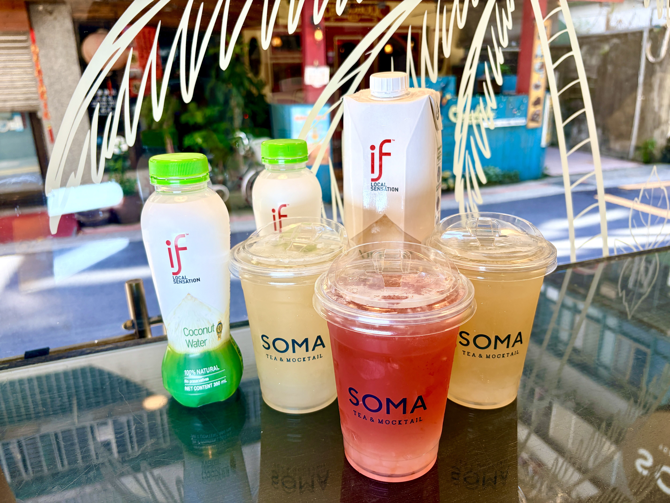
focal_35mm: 26
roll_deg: +1.8
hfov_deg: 67.3
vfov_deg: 53.1
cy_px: 252
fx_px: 503
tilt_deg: -17.6
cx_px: 335
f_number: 1.6
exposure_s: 1/227
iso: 40
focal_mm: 5.96
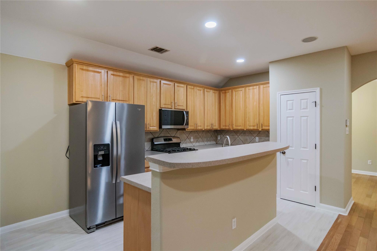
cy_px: 126
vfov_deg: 67.4
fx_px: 188
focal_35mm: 18
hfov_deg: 90.0
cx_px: 188
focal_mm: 12
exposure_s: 1/125
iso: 900
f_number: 4
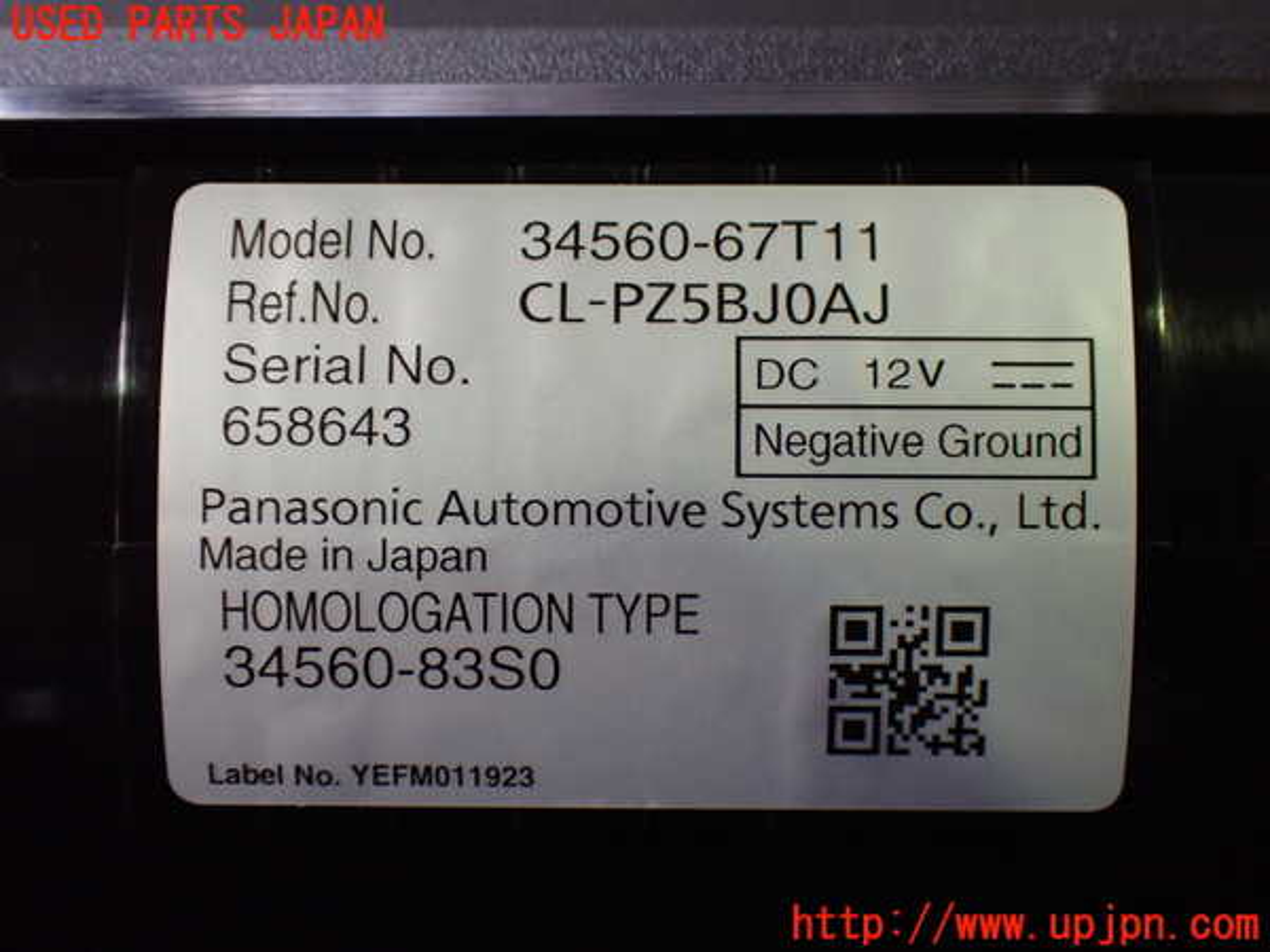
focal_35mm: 38
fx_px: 1394
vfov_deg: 37.7
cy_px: 476
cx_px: 635
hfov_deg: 49.0
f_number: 2.7
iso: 800
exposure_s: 1/160
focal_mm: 6.83
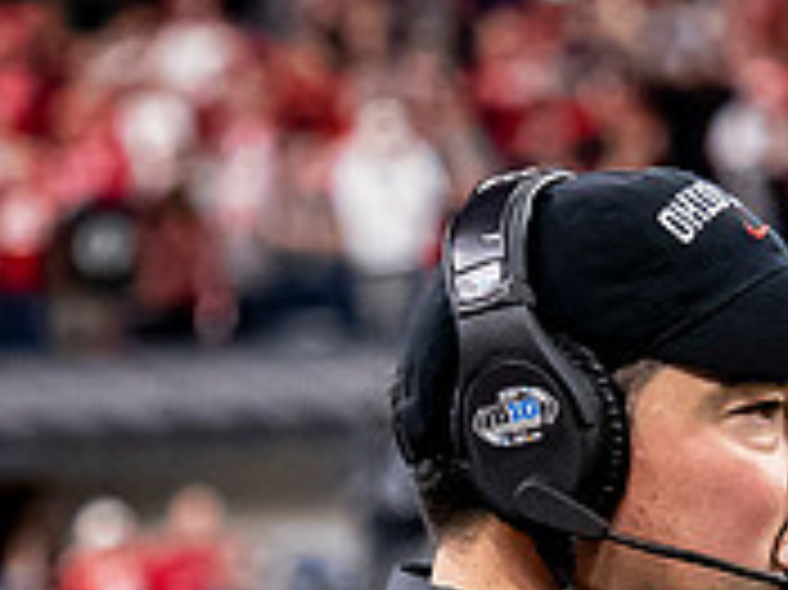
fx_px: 16538
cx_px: 686
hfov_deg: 2.7
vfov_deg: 2.0
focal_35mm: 727
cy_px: 933
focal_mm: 82
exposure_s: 1/1000
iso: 2500
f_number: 2.8
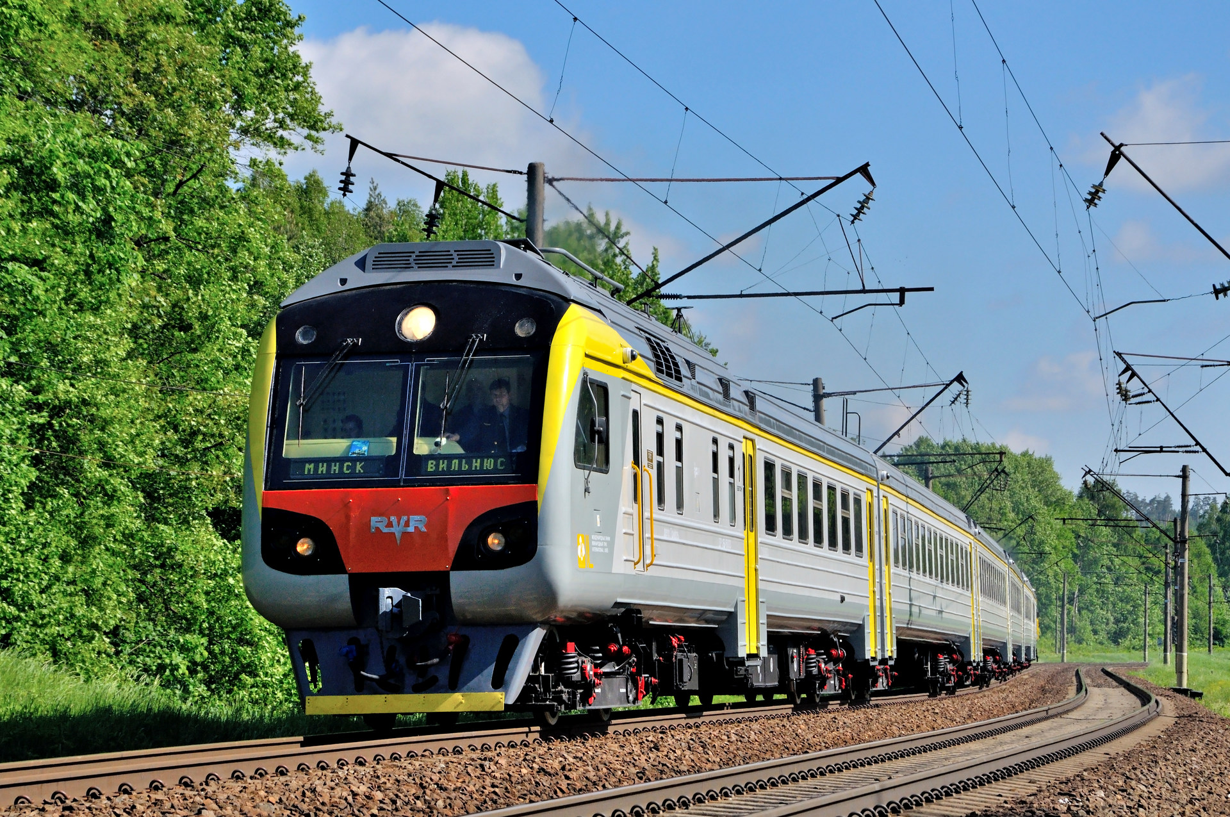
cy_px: 408
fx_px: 3583
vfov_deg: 13.0
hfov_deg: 19.5
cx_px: 615
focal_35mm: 105
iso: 250
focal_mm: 70
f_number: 10
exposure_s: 1/1600
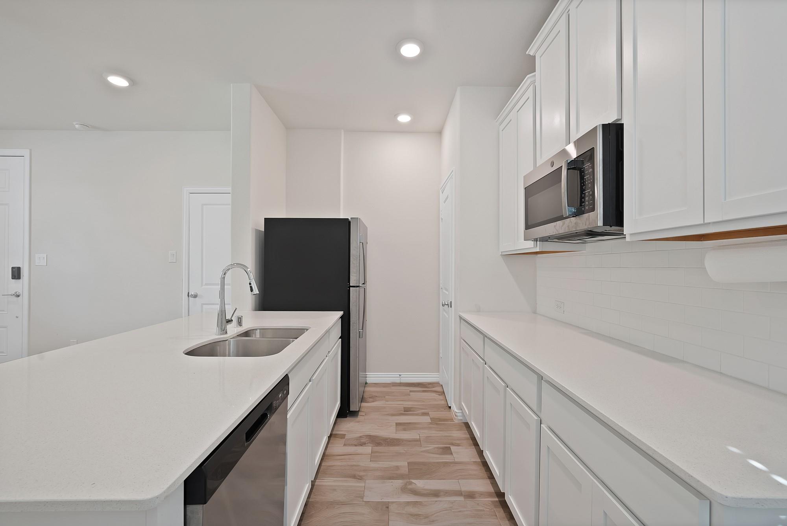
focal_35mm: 14
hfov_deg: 104.2
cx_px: 394
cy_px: 263
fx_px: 306
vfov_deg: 81.3
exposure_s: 1/4
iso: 640
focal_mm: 14
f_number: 9
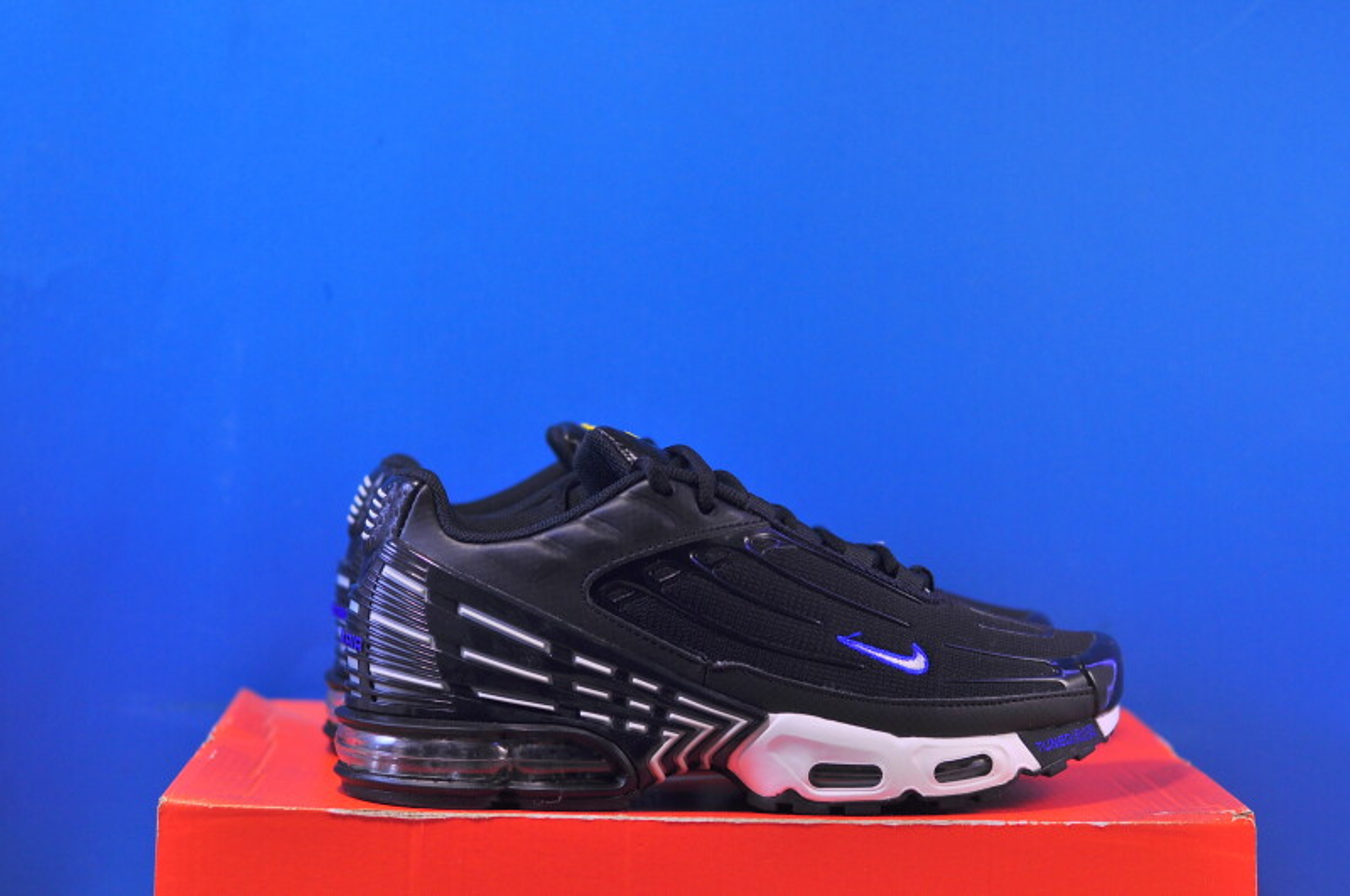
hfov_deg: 27.0
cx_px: 675
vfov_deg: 18.1
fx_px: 2808
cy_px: 448
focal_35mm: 75
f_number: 3.2
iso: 250
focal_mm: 50
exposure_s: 1/250
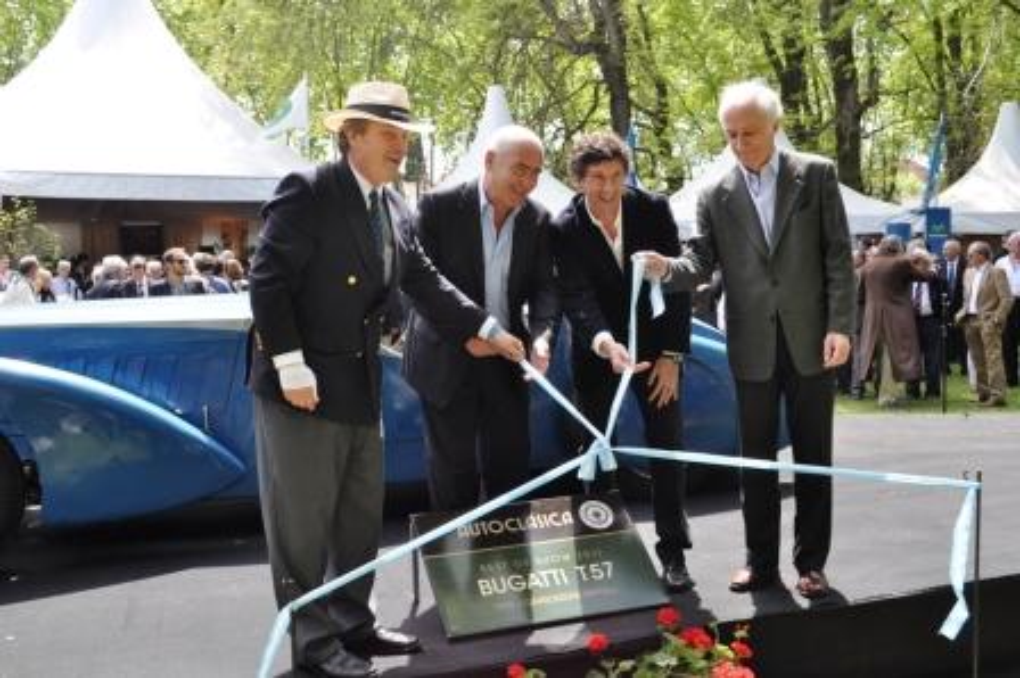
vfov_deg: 36.8
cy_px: 339
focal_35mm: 36
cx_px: 510
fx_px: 1019
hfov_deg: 53.2
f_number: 6.3
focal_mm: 24
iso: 200
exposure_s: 1/160
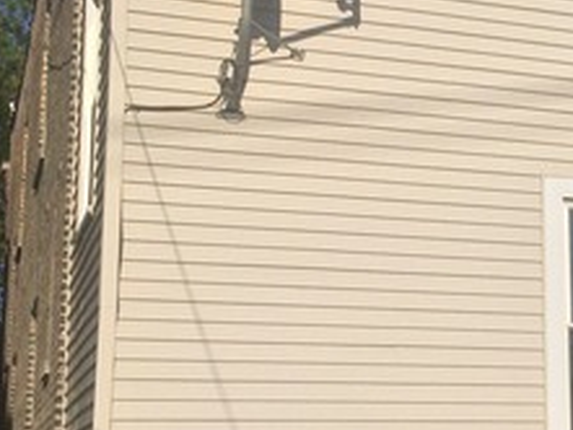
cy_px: 264
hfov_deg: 22.4
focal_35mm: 84
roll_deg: +1.6
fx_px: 1391
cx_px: 576
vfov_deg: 17.6
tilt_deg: +9.1
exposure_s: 1/5128
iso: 32
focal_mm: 4.15
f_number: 2.2
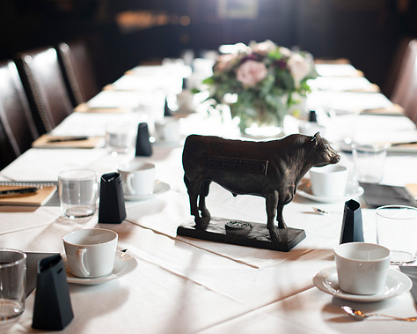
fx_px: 777
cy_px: 154
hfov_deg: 30.0
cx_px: 251
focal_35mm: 63
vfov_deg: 24.2
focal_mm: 50
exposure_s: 1/250
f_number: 2.2
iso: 200
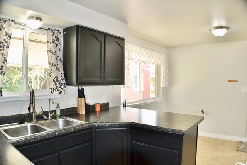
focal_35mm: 30
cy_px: 82
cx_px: 124
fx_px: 206
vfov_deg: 43.6
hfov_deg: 61.9
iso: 400
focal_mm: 20
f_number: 4
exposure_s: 1/80
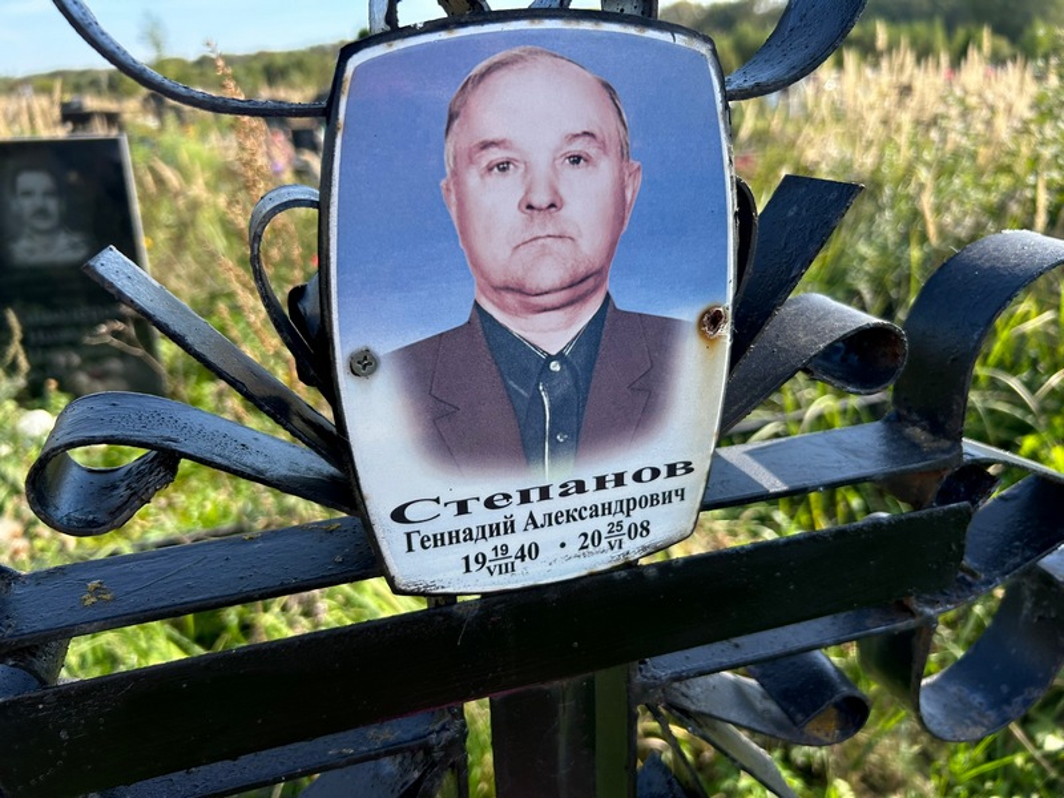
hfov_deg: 67.3
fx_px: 799
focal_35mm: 26
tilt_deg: -20.0
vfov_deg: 53.1
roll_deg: +1.3
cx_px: 532
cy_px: 399
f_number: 1.5
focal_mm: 5.7
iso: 50
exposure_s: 1/1575
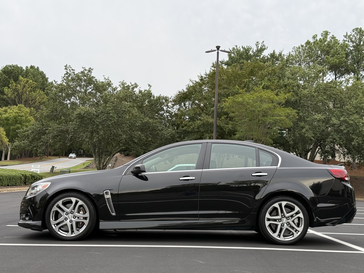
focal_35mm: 49
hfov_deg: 38.9
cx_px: 185
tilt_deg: +6.1
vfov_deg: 29.7
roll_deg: -3.2
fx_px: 515
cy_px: 138
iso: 64
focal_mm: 6.76
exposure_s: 1/246
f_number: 1.78
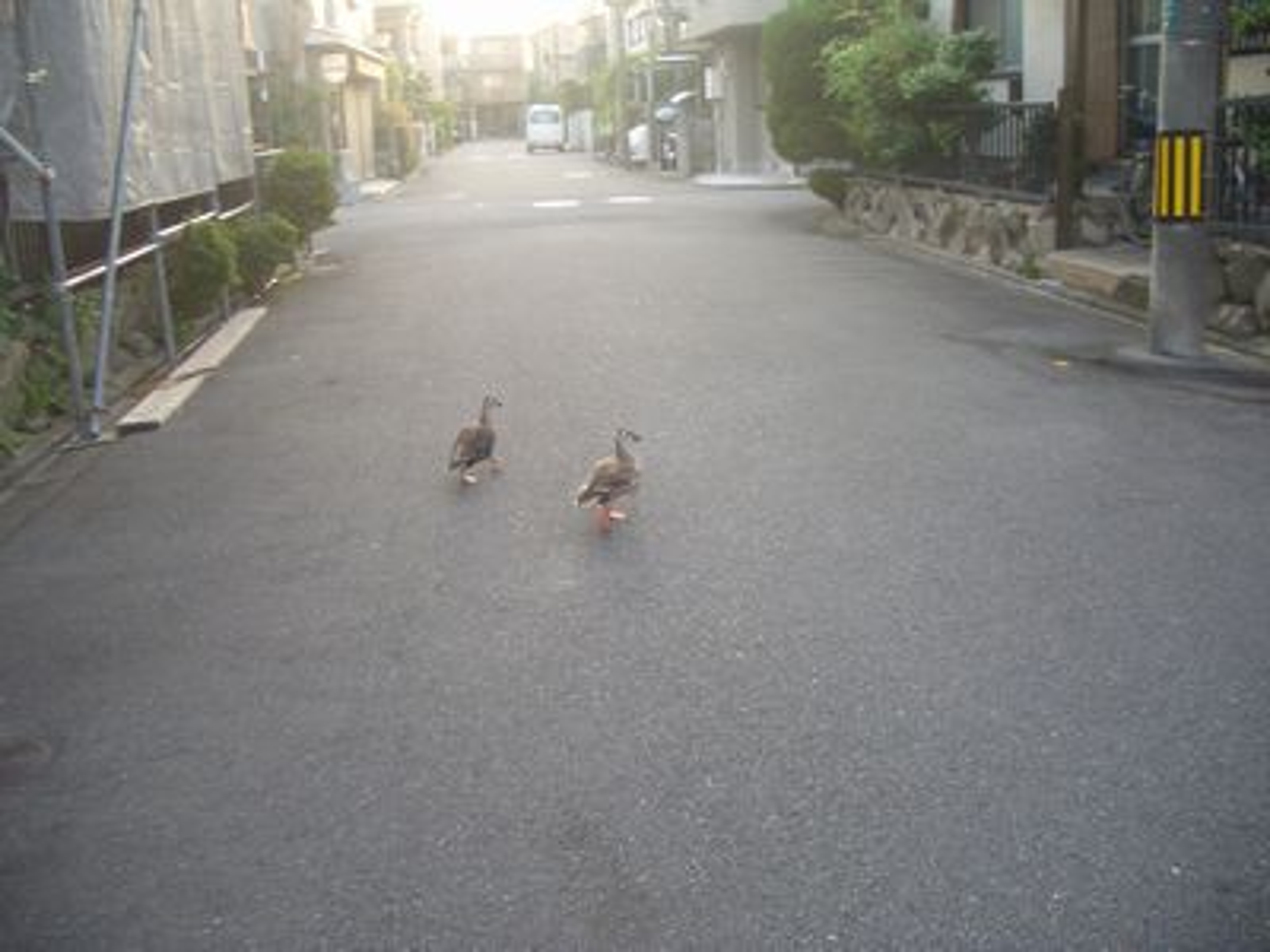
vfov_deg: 40.7
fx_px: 1284
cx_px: 635
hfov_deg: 52.6
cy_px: 476
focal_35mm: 35
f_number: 2.6
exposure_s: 1/80
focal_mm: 5.8
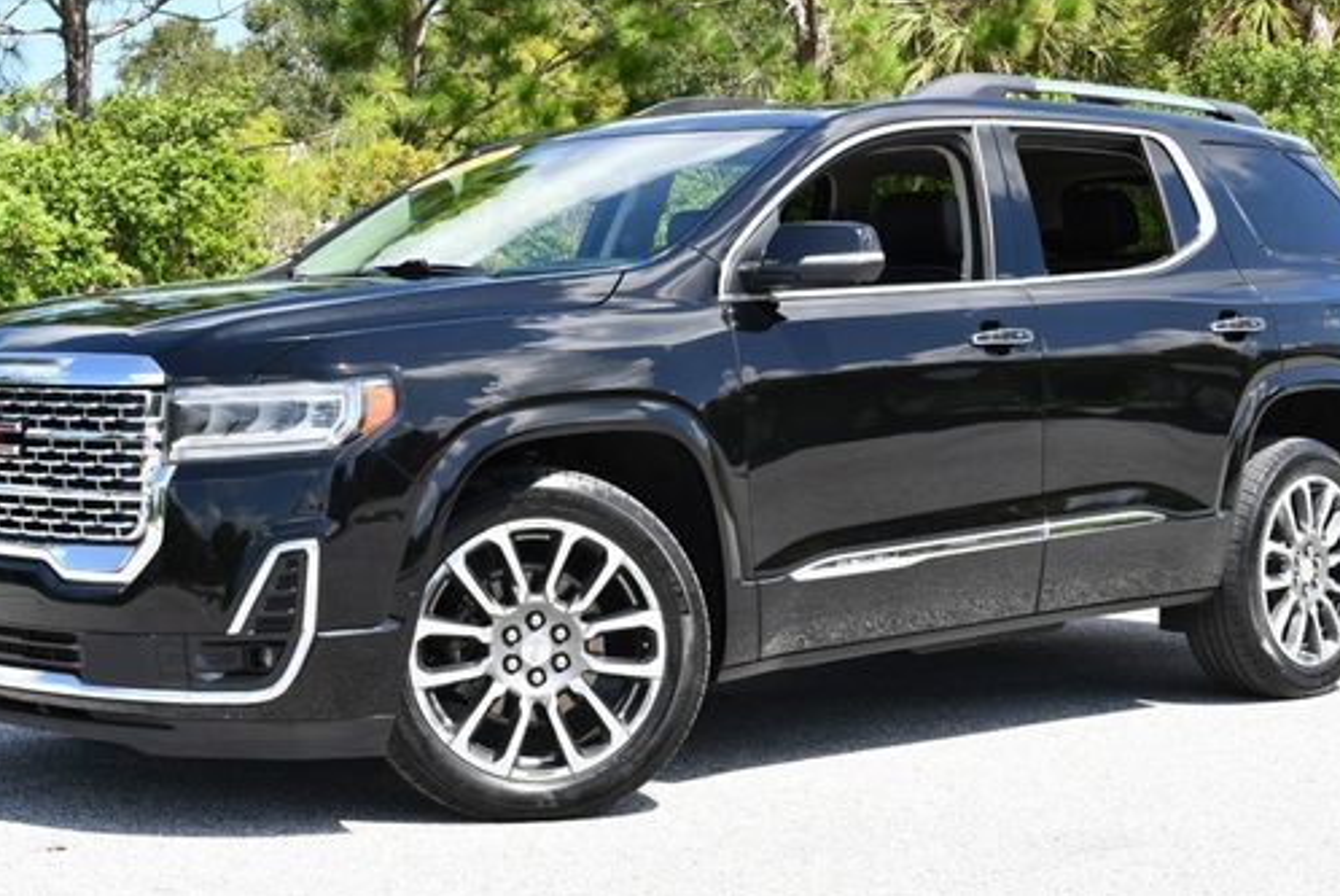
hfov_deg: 28.0
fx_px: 2682
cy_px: 326
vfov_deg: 18.9
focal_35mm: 72
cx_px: 632
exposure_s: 1/250
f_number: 8
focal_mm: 28
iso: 200
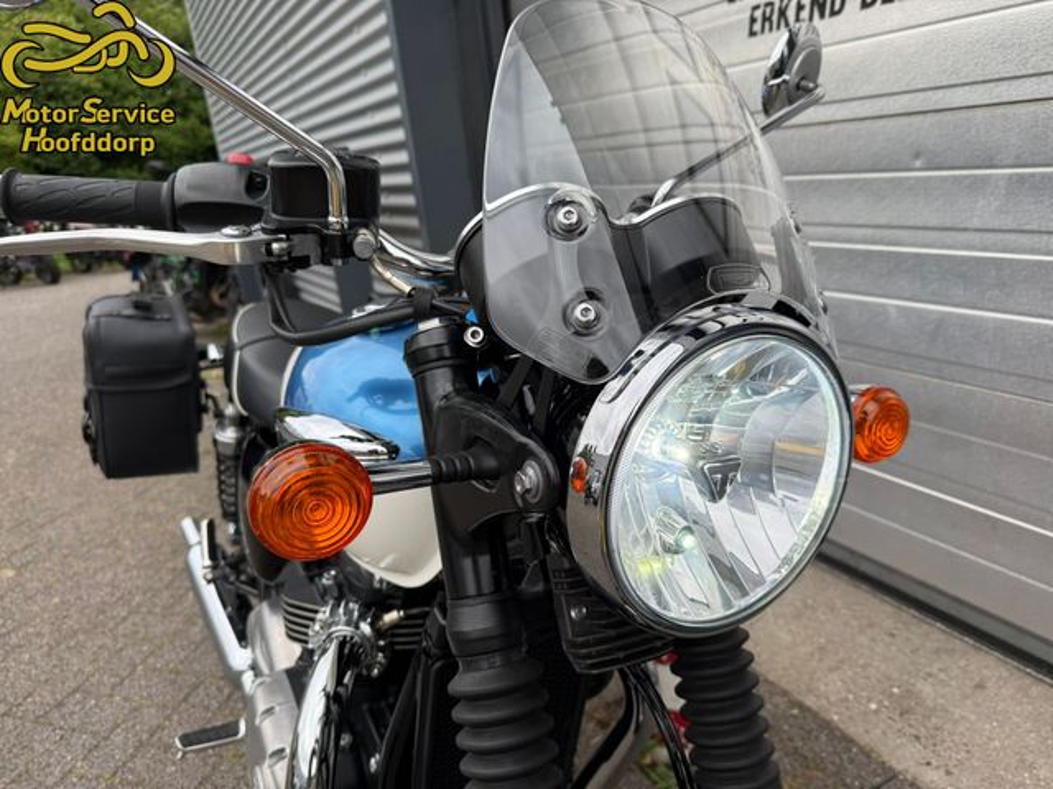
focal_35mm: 24
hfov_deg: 71.6
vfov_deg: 56.8
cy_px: 394
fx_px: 730
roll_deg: +6.6
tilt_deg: -19.0
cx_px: 526
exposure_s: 1/788
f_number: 1.78
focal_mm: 6.76
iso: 100
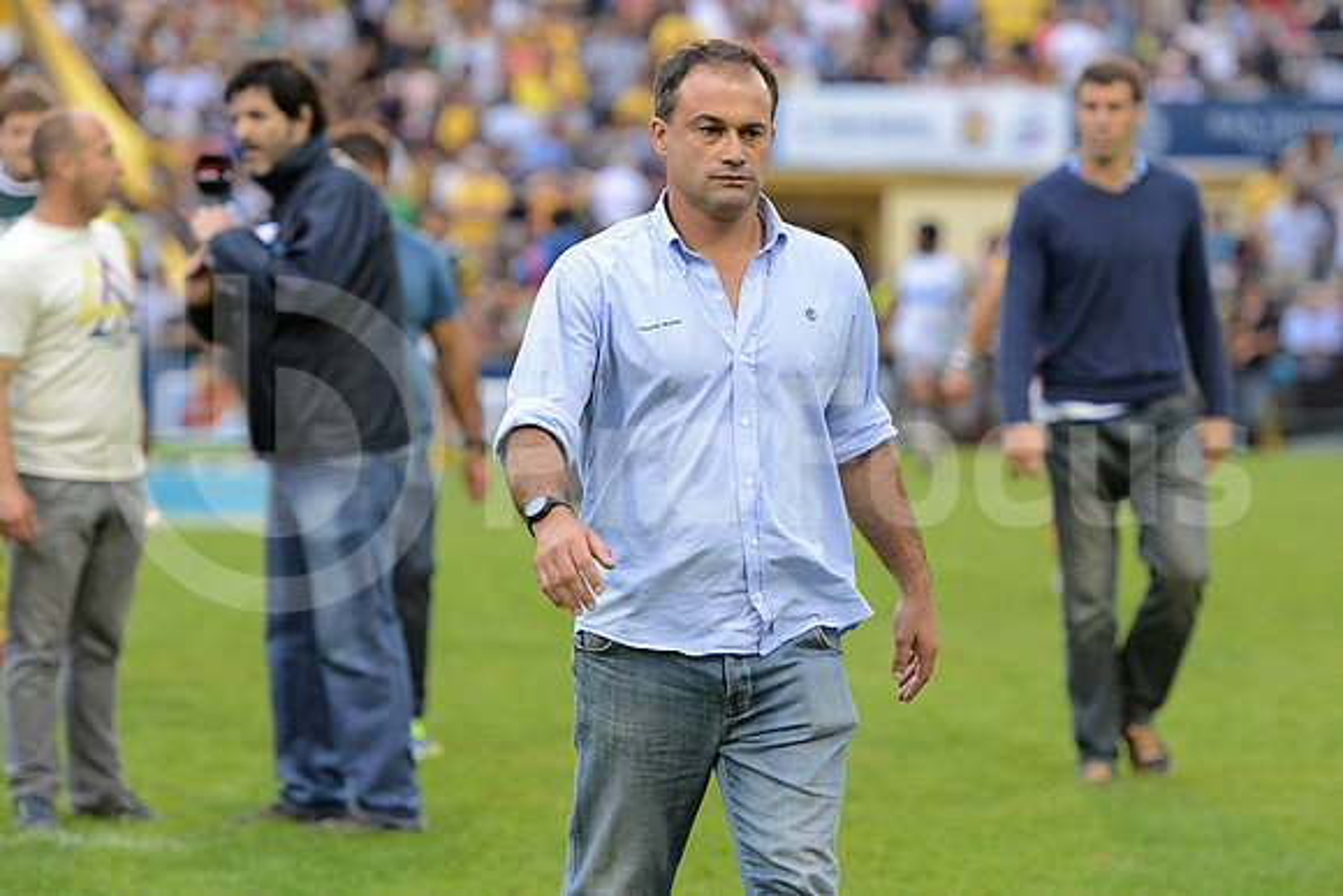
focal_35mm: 195
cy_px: 448
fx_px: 7276
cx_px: 672
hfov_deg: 10.5
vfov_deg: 7.0
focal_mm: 195
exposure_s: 1/500
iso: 2500
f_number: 4
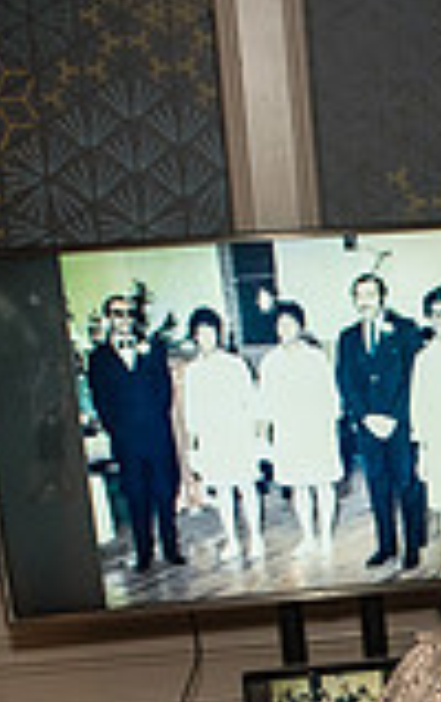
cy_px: 638
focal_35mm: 89
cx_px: 617
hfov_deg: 14.0
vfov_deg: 22.7
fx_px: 1704
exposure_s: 1/160
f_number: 3.5
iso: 1600
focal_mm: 24
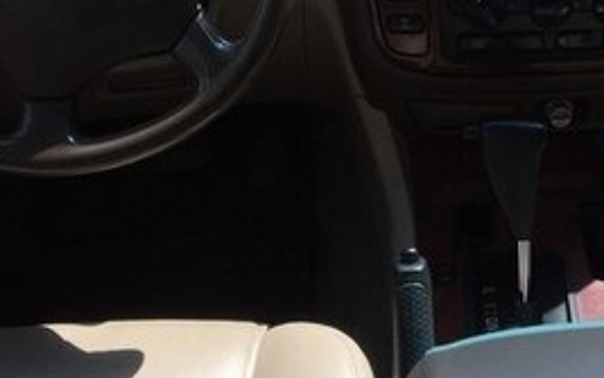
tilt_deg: -19.1
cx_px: 550
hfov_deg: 26.2
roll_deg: -2.4
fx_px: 1251
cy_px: -137
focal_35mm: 76
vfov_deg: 16.1
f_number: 2.2
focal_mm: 4.15
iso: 32
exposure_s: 1/879
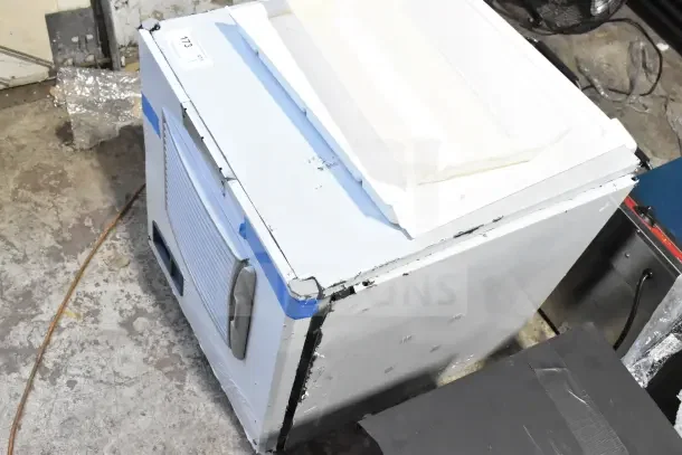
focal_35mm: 34
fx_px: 654
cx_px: 341
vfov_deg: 38.4
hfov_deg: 55.1
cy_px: 228
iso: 6400
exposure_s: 1/320
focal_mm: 23
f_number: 9
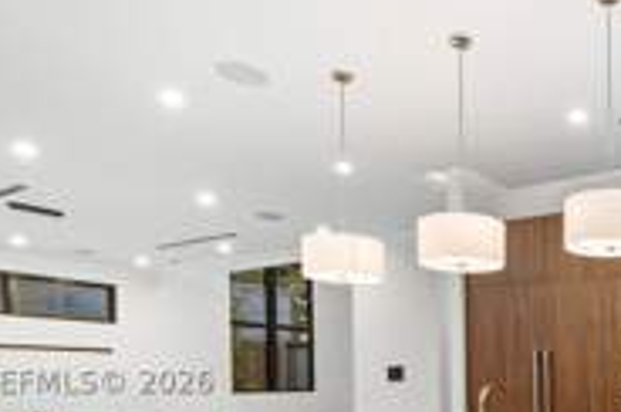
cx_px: 587
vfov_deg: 36.1
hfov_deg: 48.4
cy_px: 378
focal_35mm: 34
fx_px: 585
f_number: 8
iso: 500
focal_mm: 13
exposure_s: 1/15
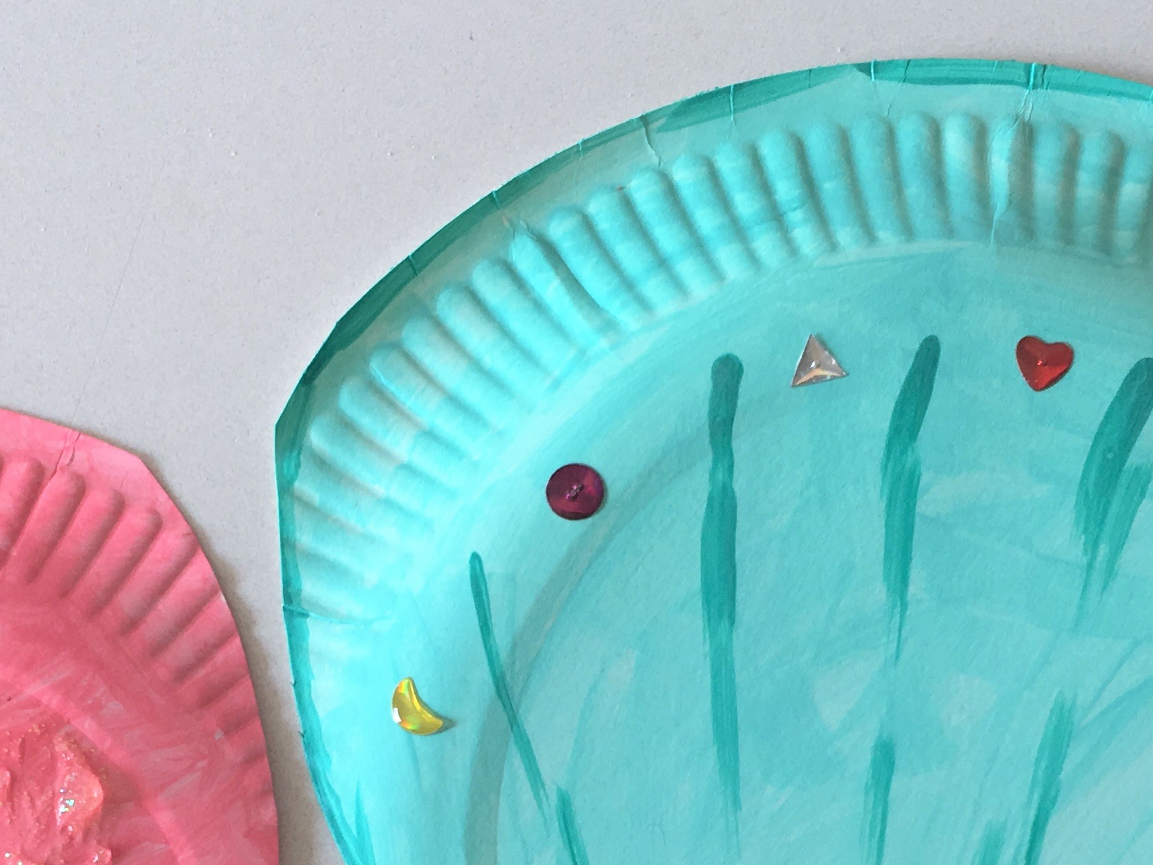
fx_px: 2265
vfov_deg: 20.9
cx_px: 468
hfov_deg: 28.5
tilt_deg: -81.2
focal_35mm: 68
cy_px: 866
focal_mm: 4.15
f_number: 2.2
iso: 25
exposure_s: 1/50
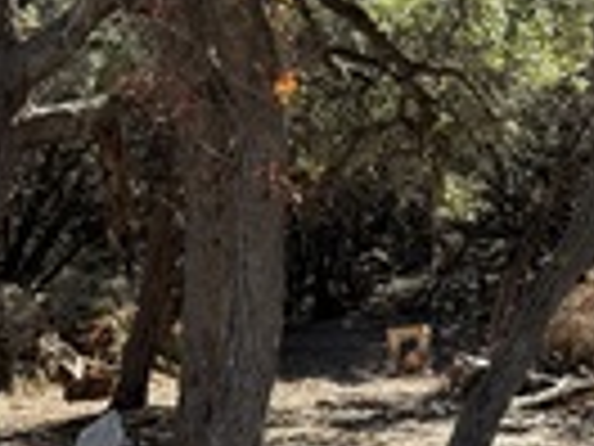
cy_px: 378
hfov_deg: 16.5
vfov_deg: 12.7
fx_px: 1991
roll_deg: -1.5
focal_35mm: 116
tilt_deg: -7.2
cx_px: -54
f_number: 1.78
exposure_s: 1/637
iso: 100
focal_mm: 6.76
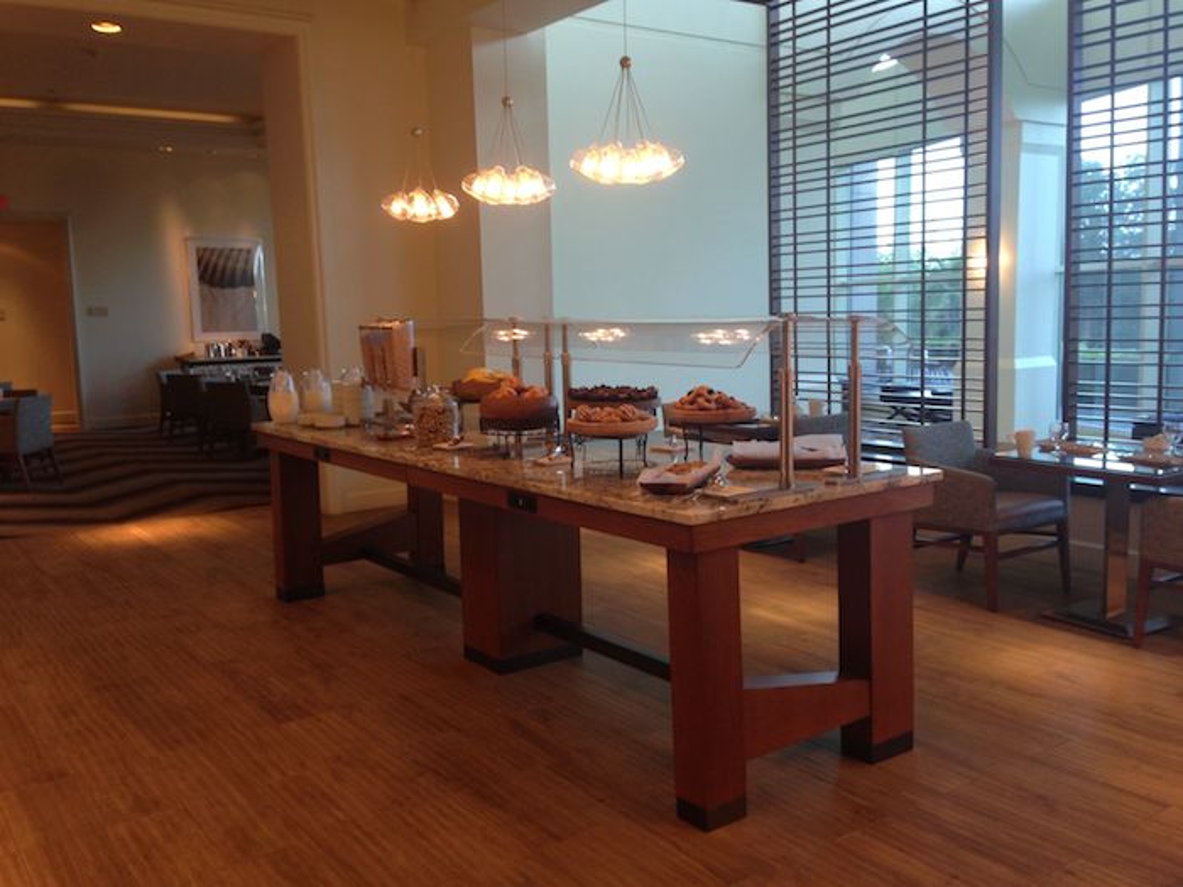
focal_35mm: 33
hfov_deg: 55.4
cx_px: 592
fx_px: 1128
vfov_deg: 42.9
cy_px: 444
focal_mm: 4.12
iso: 50
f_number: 2.4
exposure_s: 1/20
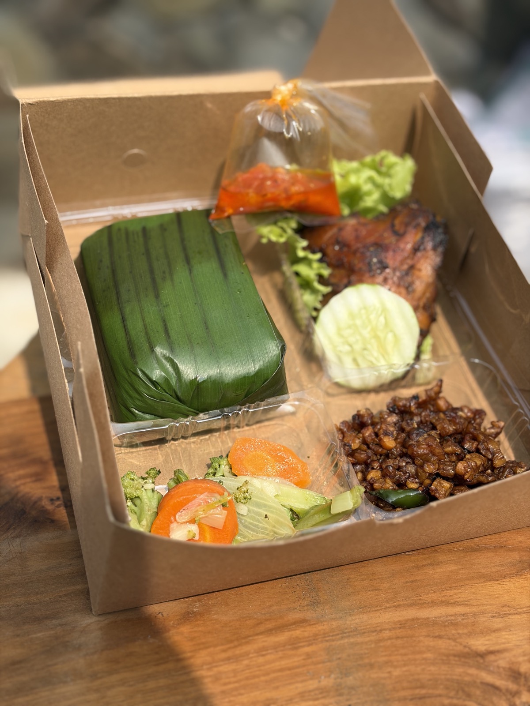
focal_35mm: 52
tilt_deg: -28.0
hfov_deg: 28.0
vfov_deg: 36.8
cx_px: 265
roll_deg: -0.5
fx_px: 1062
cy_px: 353
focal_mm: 5.96
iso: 40
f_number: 1.6
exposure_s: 1/2141
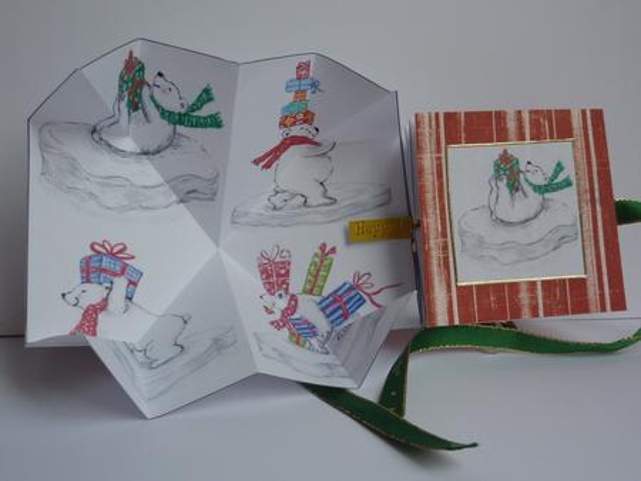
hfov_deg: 50.1
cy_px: 240
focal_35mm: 37
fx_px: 686
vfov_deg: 38.7
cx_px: 320
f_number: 4
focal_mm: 6.1
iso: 80
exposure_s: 1/200
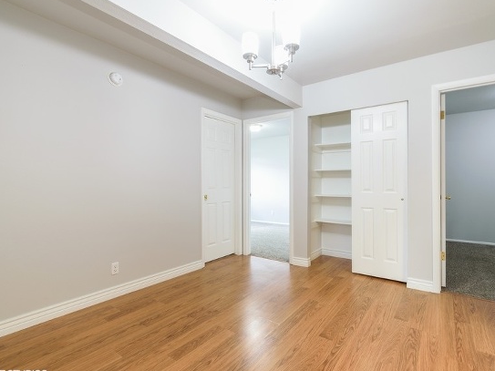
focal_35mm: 17
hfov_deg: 91.0
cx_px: 261
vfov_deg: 74.7
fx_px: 243
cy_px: 190
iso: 200
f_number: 8
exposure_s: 1/2
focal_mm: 10
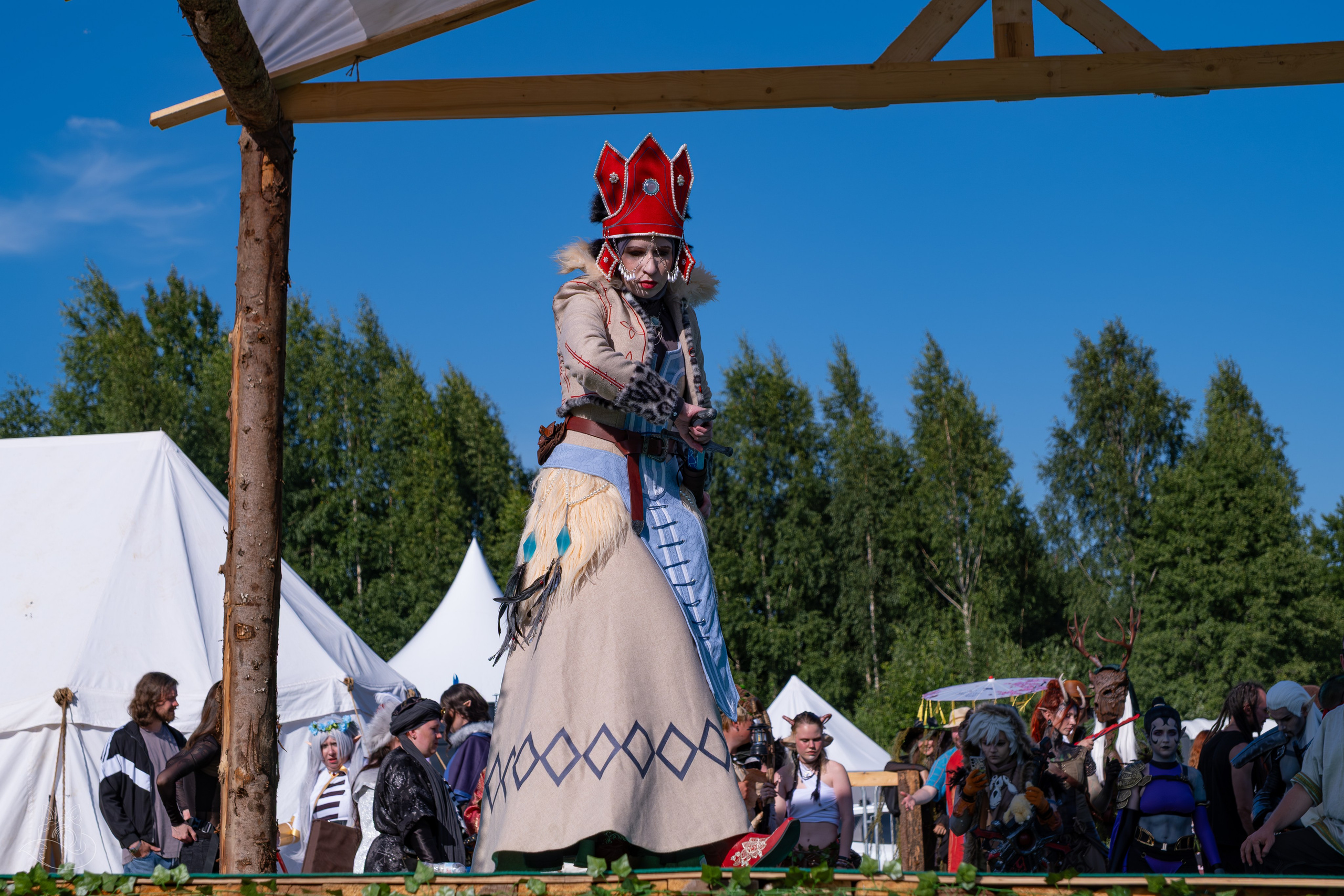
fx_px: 2739
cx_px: 677
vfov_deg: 18.6
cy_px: 456
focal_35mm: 73
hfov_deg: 27.6
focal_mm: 44.1
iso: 160
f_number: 4.5
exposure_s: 1/1600
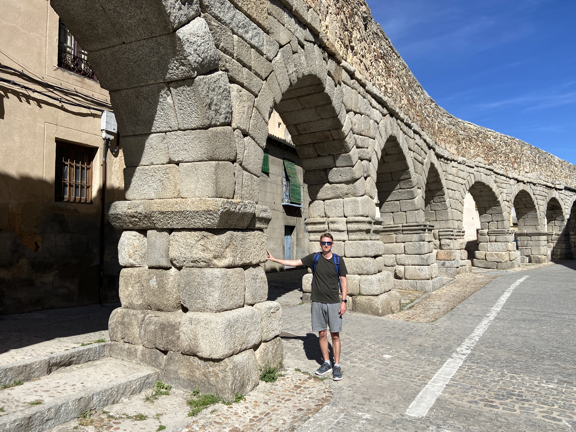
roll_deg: +1.2
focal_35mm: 26
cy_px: 216
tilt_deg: +2.4
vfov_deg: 53.1
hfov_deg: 67.3
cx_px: 288
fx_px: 433
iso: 32
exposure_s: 1/3846
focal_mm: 4.25
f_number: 1.8
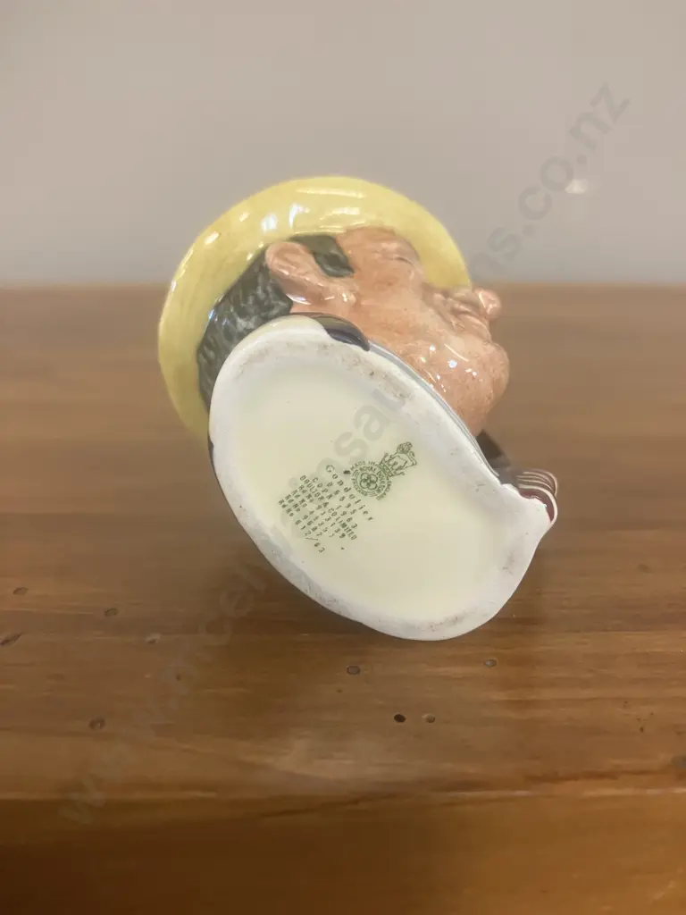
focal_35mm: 28
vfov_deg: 63.4
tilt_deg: -18.2
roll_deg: +0.0
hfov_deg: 49.7
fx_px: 740
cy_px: 458
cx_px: 343
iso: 320
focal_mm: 3.99
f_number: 1.8
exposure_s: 1/50
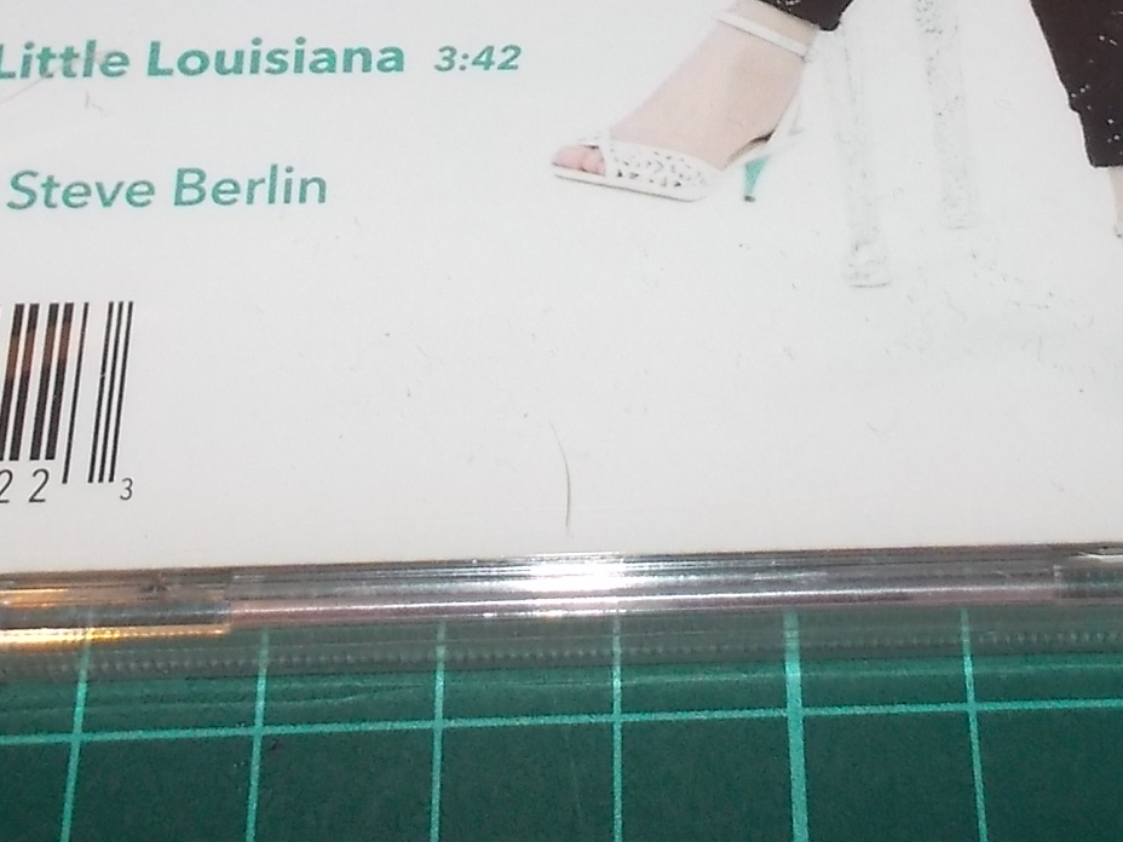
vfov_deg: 19.9
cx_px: 715
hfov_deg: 27.3
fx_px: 2303
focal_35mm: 71
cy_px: -56
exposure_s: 1/30
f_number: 3.3
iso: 200
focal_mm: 4.1
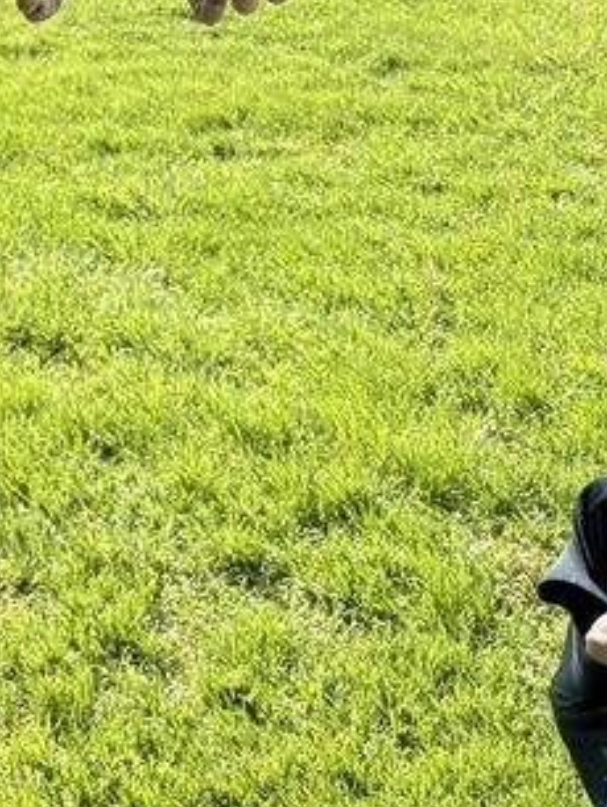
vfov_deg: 20.0
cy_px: -338
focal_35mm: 87
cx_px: -238
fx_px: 2031
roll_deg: +2.3
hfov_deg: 15.9
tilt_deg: +0.4
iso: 64
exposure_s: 1/2364
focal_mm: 5.96
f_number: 1.6
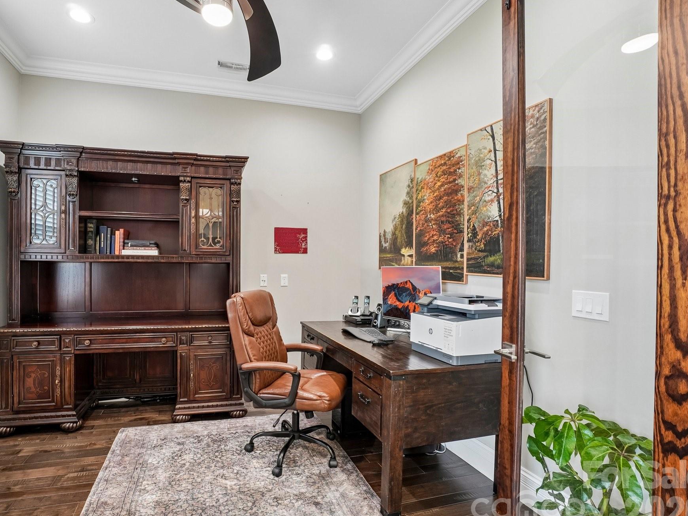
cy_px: 268
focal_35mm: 17
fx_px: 338
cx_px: 304
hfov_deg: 90.6
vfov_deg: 74.7
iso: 400
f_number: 8
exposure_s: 1/3.33
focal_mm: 10
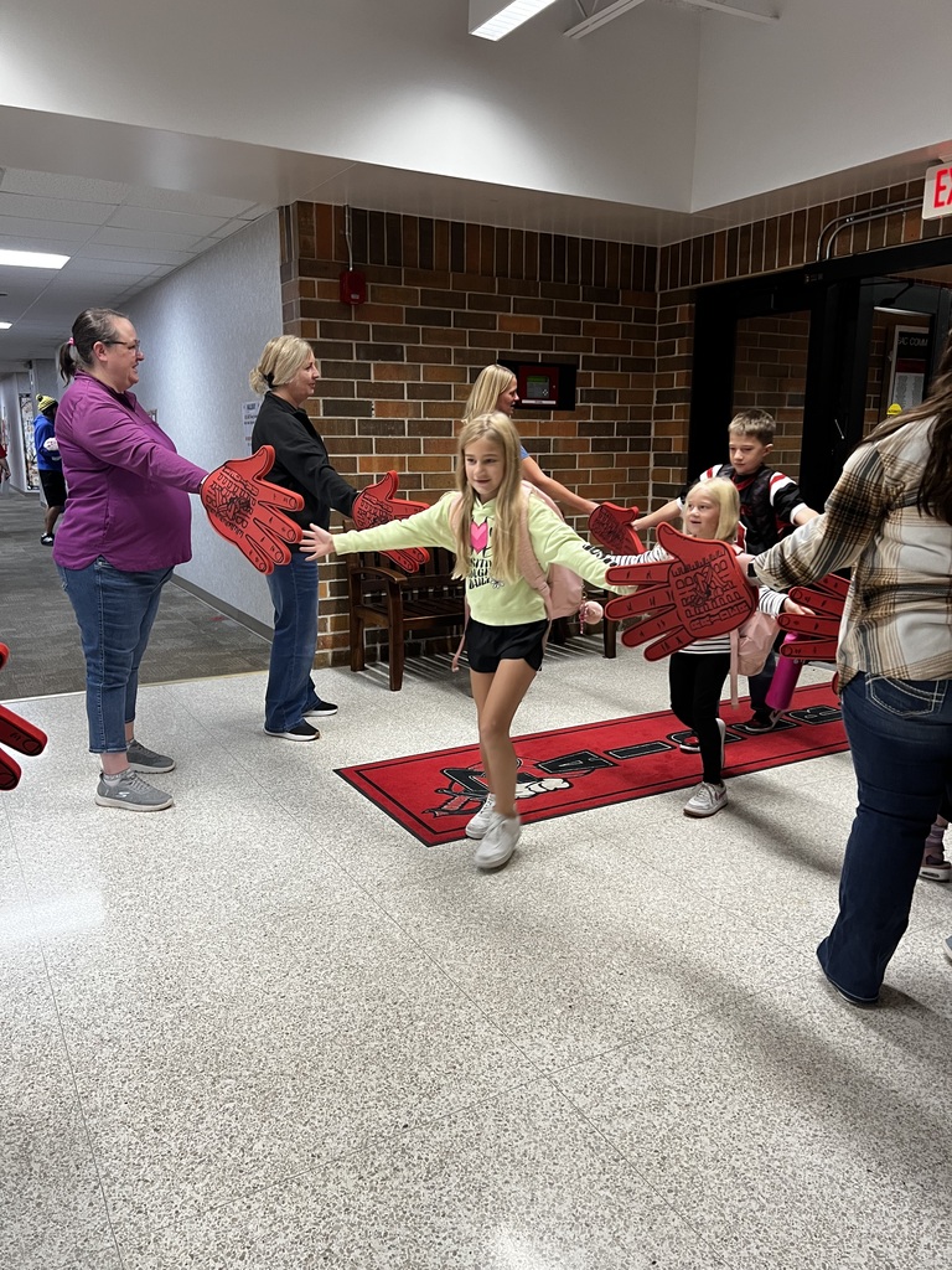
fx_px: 953
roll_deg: +0.9
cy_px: 635
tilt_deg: -9.7
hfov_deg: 53.1
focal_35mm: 26
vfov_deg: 67.3
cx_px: 476
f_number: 1.5
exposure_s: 1/60
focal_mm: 5.7
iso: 160
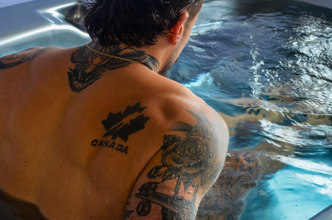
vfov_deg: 20.5
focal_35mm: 66
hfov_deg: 30.5
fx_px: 607
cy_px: 109
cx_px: 133
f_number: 5
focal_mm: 36
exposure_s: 1/40
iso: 800
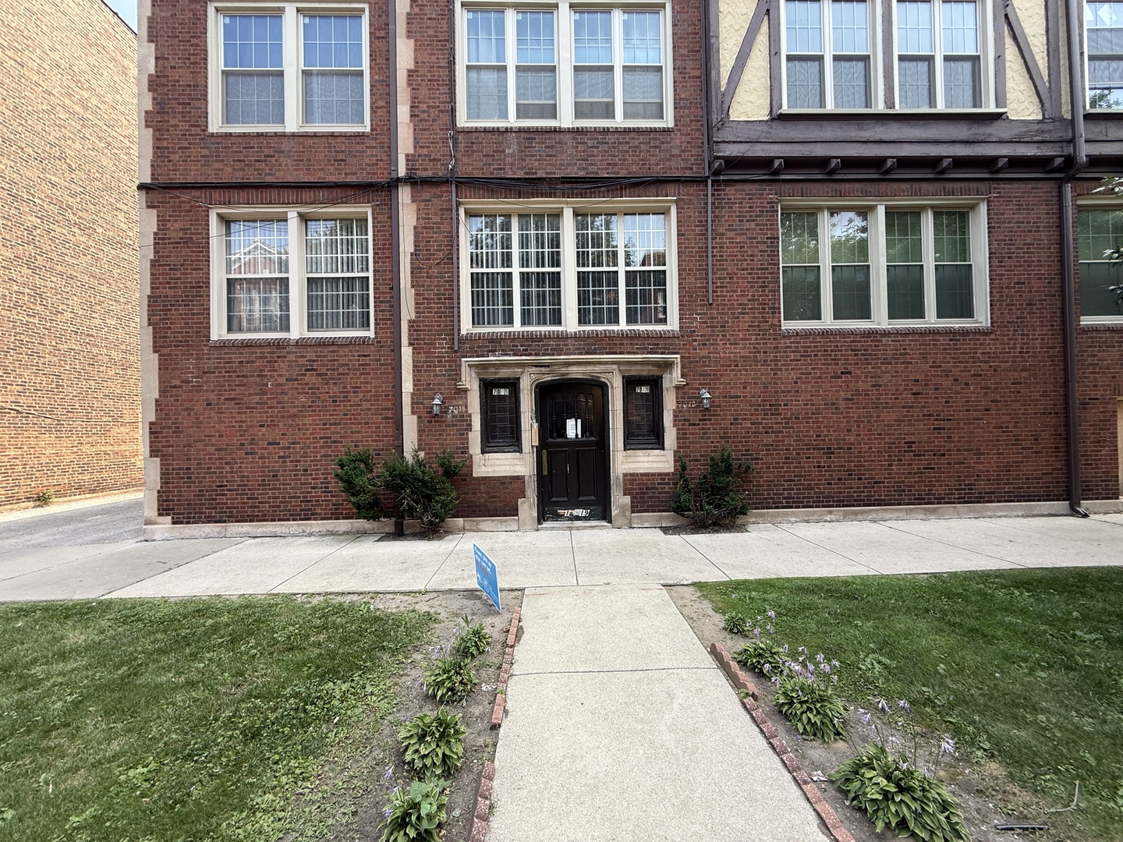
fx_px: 454
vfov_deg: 85.7
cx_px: 562
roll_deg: +0.8
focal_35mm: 14
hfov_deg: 102.1
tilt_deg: -1.7
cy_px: 421
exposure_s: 1/217
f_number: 2.2
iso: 50
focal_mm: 2.22
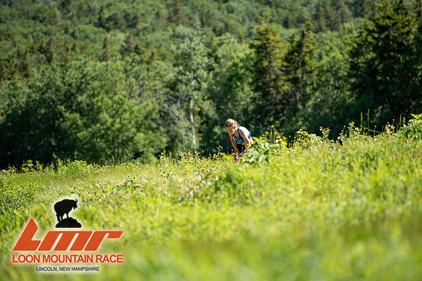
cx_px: 211
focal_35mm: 200
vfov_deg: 6.9
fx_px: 2345
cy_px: 140
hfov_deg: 10.3
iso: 100
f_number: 3.5
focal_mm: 200
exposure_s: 1/800
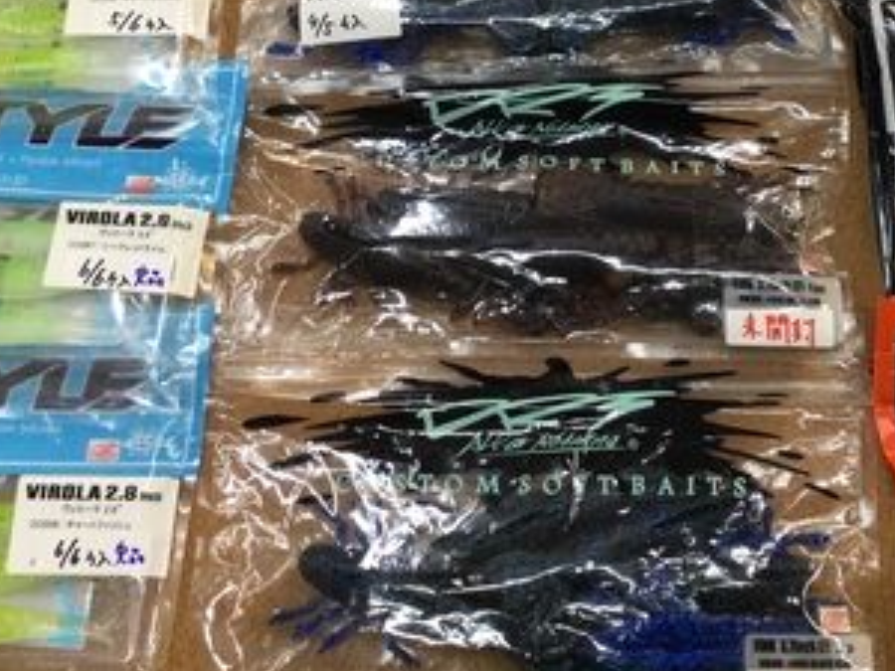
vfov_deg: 23.1
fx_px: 1603
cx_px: 561
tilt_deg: -70.6
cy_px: 84
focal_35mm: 62
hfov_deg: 31.1
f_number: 2.4
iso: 32
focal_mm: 3.3
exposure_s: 1/40
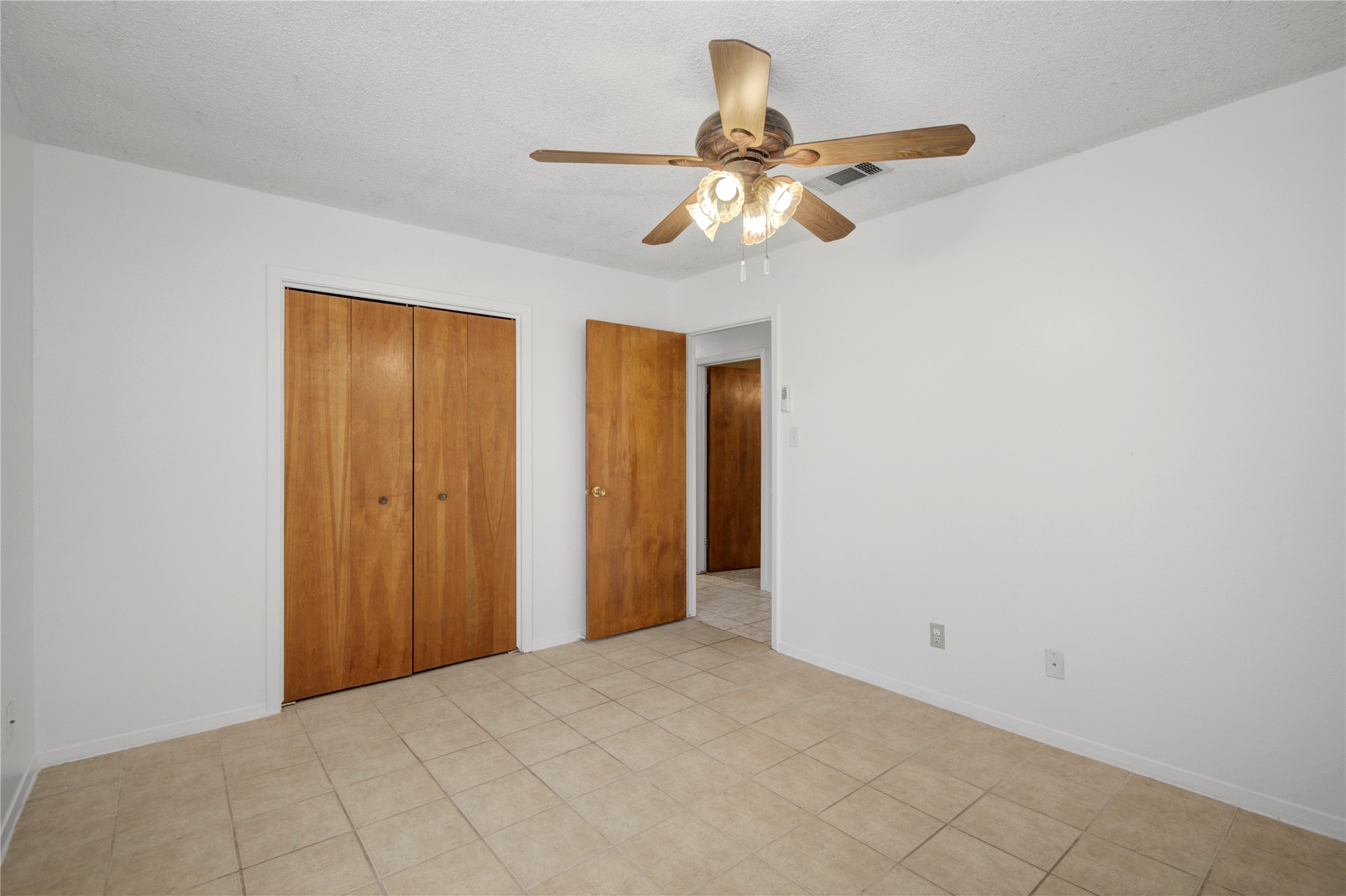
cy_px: 448
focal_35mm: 16
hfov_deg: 96.7
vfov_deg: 73.7
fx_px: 598
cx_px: 673
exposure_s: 1/6
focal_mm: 16
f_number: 8
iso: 250
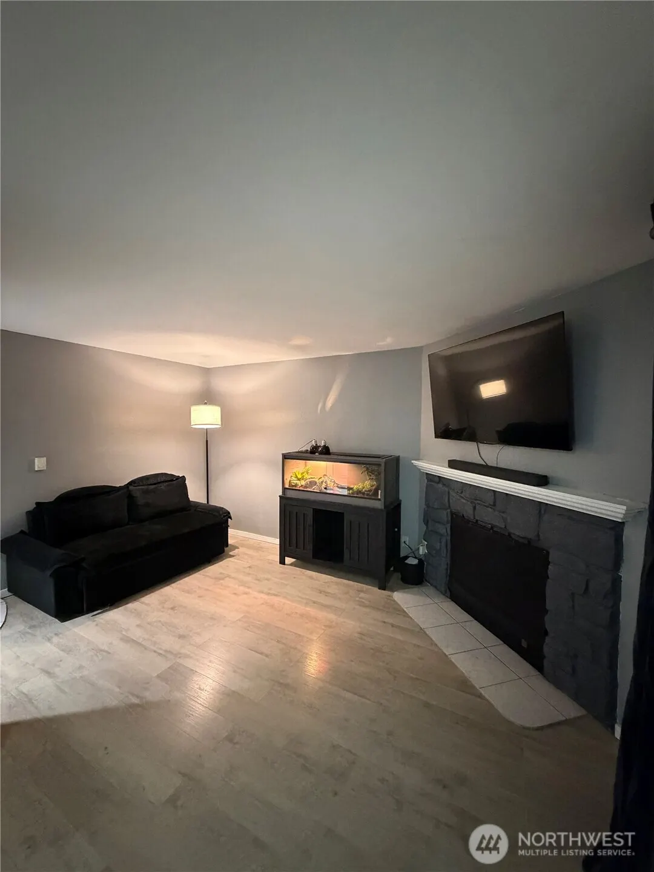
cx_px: 327
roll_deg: -0.8
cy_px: 436
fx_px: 353
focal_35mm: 14
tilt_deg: -2.0
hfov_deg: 85.7
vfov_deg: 102.1
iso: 1000
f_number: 2.2
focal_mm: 2.22
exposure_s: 1/40
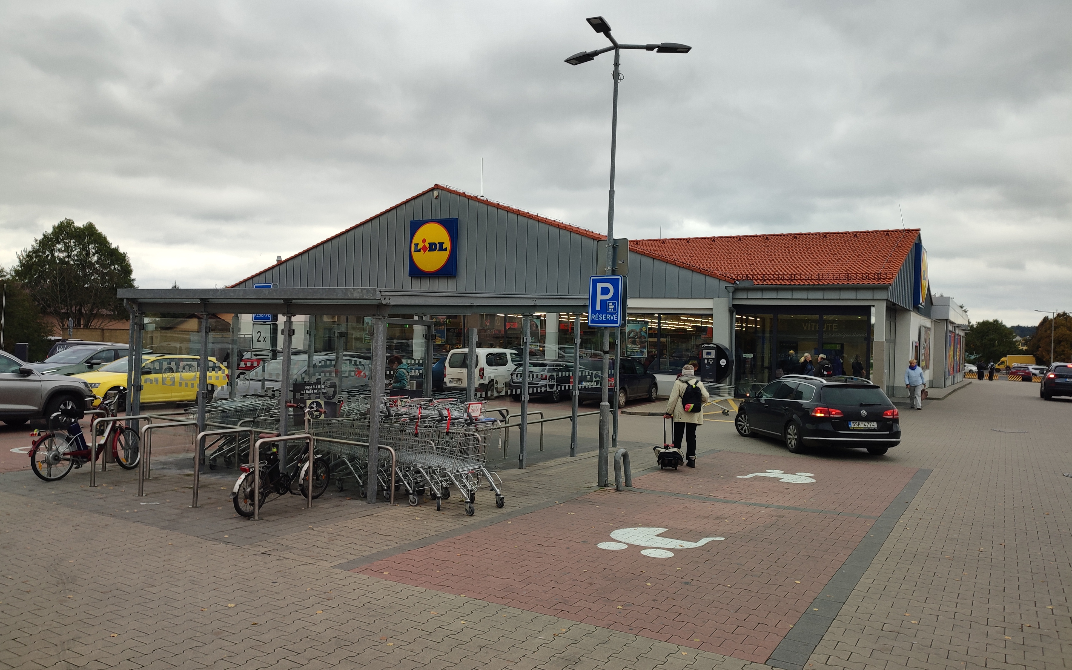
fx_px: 760
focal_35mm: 26
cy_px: 328
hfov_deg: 70.4
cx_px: 526
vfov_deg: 47.6
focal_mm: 5.89
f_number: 1.89
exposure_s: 1/106
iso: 50
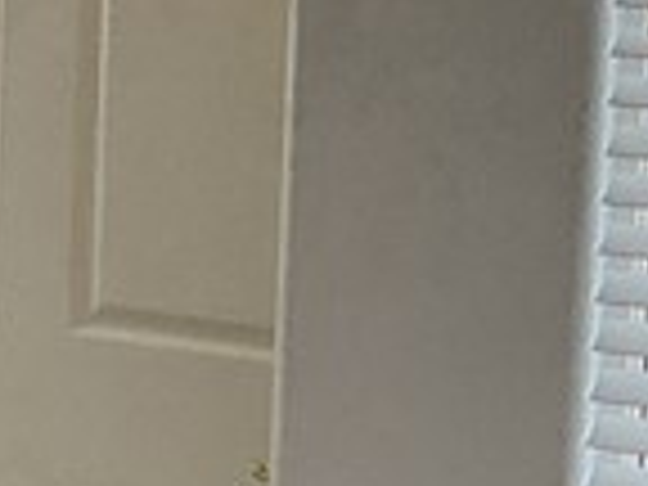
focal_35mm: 206
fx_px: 3856
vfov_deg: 7.2
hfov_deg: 9.1
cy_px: 99
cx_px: -594
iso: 50
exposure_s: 1/120
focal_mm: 3
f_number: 1.8
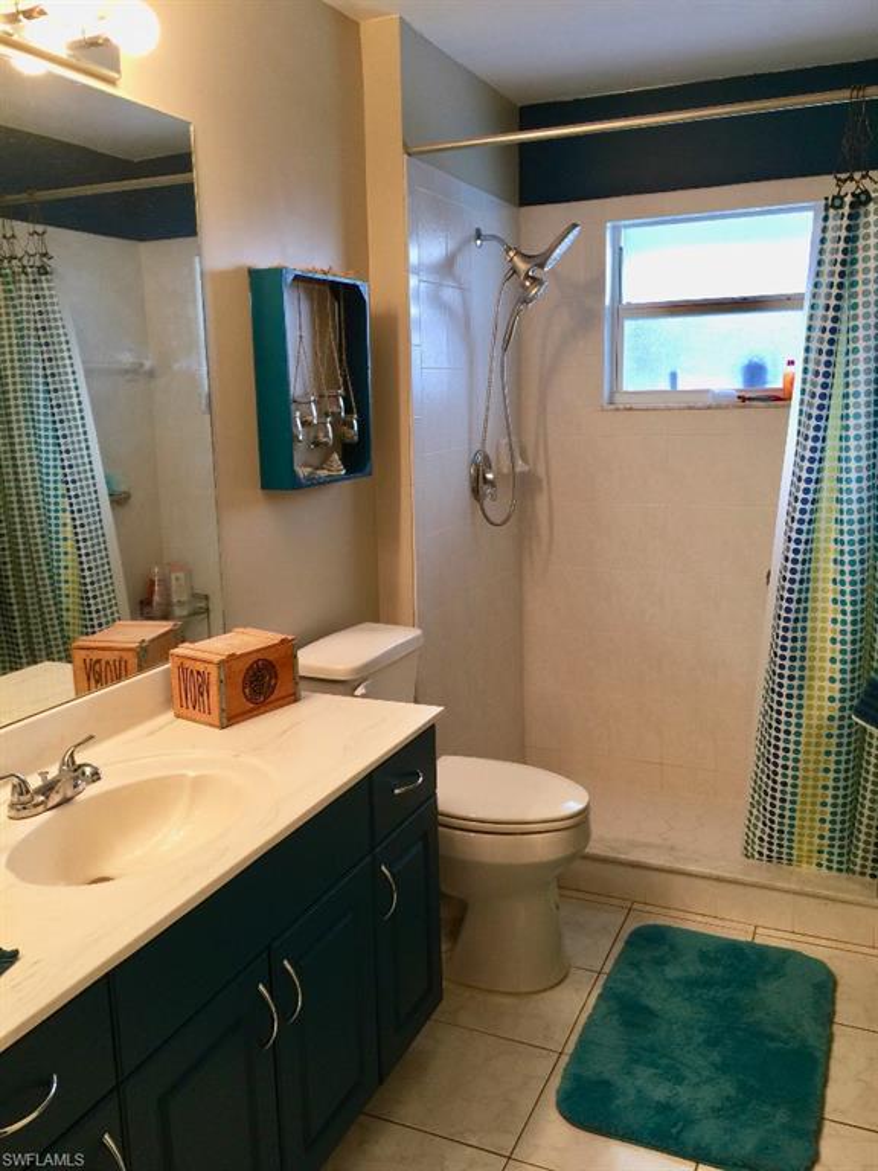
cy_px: 586
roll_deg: +1.1
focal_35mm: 29
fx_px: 981
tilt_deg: -11.6
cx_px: 439
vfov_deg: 61.7
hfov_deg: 48.2
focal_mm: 4.15
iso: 32
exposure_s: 1/15
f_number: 2.2
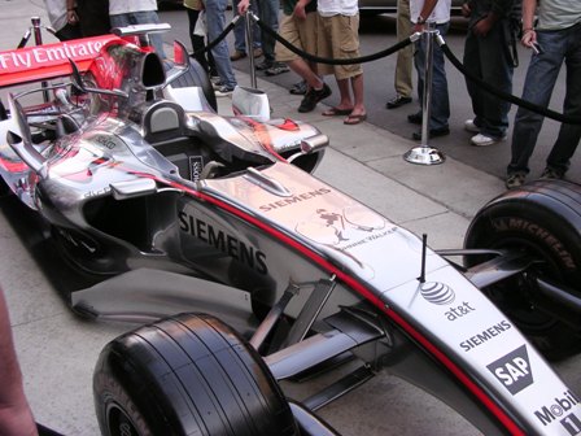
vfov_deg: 37.7
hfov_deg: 49.0
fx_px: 638
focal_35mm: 38
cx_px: 290
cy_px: 218
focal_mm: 5.8
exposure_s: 1/131
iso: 100
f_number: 2.8
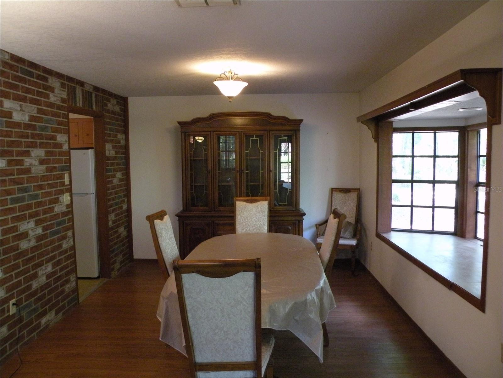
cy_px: 189
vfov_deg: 51.4
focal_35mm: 27
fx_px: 392
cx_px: 252
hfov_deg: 65.3
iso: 400
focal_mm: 4.7
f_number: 2.8
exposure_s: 1/51.2
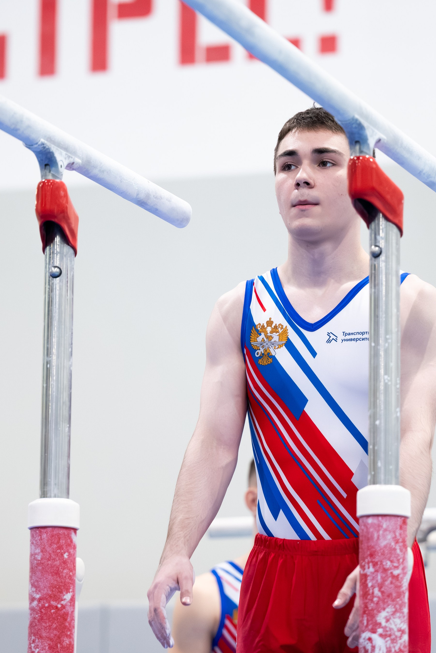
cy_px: 294
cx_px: 219
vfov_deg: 11.7
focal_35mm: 176
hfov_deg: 7.8
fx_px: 3196
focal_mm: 102
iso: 4000
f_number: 2.8
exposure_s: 1/500
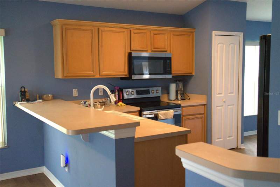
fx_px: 311
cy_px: 94
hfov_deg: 48.4
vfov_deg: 33.4
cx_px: 140
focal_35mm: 40
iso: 3200
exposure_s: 1/160
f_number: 4
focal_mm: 40
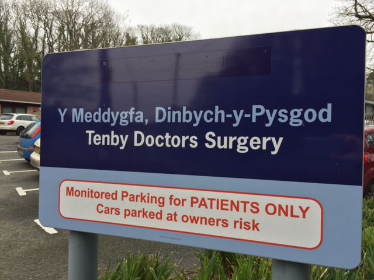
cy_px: 140
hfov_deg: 61.7
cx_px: 187
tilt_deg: -1.1
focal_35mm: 29
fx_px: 313
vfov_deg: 48.2
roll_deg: -1.0
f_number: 2.2
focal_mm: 4.15
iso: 32
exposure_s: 1/118
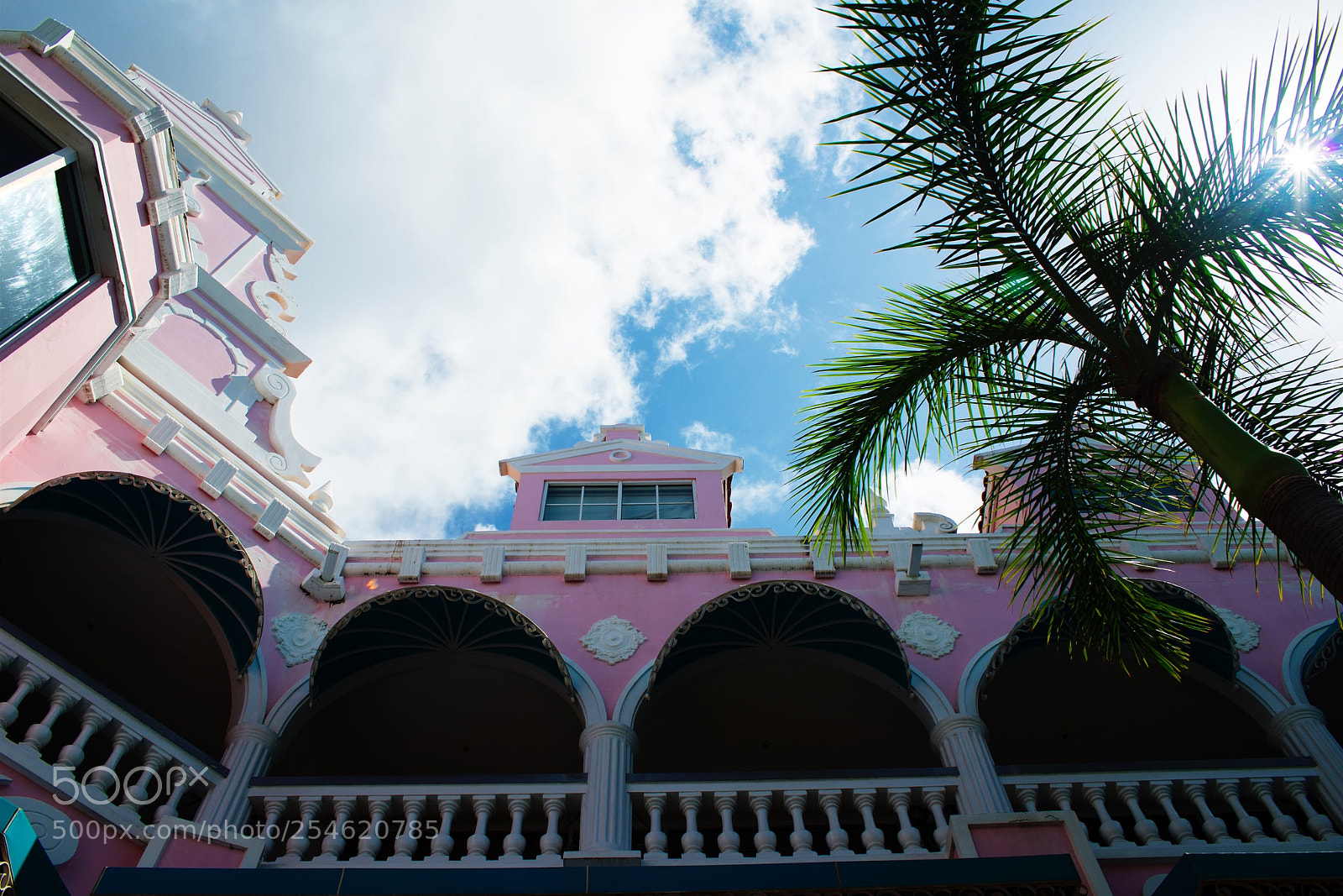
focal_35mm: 34
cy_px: 448
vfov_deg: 38.9
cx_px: 672
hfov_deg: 55.8
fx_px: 1268
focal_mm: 34
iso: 100
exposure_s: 1/400
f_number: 11
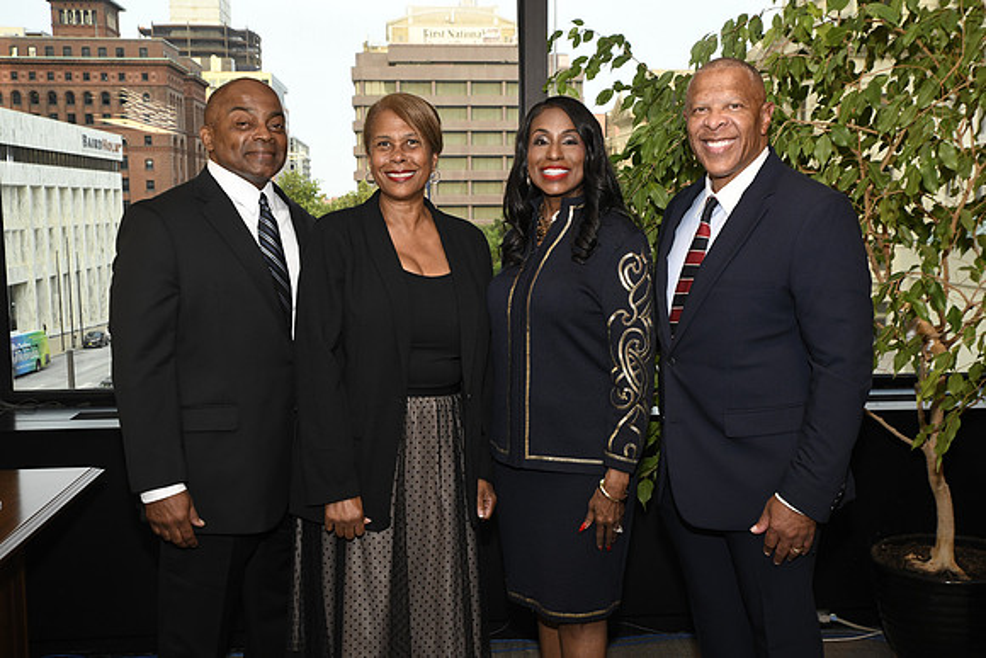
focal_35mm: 40
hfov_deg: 48.4
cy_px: 329
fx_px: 1096
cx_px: 493
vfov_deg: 33.4
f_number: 8
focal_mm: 40
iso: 1600
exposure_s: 1/60
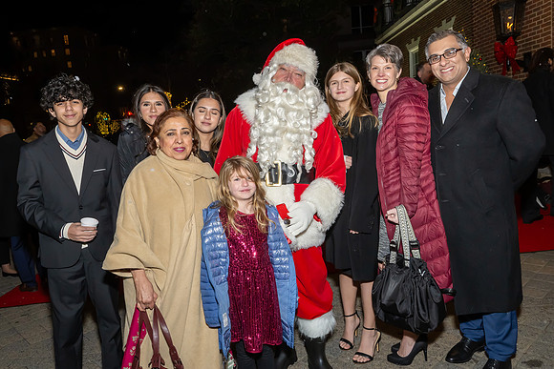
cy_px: 175
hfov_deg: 67.1
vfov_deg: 47.8
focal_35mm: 27
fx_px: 417
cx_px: 254
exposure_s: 1/250
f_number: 8
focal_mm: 17
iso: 640
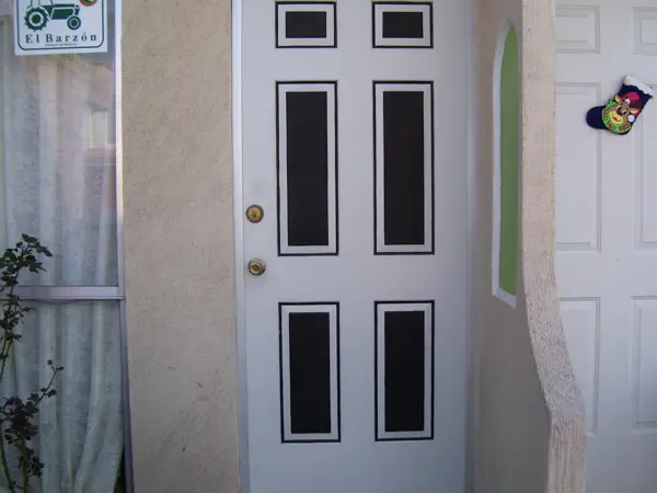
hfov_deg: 50.1
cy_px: 246
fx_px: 702
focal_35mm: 37
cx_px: 328
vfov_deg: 38.7
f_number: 2.7
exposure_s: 1/500
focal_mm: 6
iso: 80
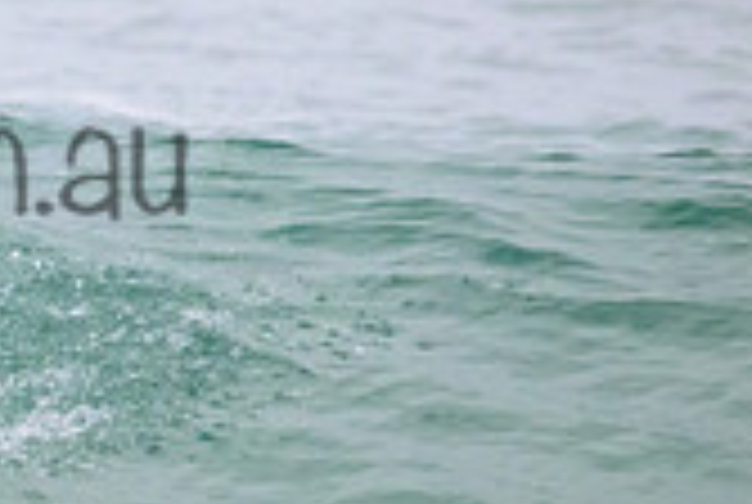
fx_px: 45011
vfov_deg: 0.6
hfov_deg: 1.0
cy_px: 110
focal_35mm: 2151
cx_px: -288
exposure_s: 1/1250
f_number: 11
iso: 10000
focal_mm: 620
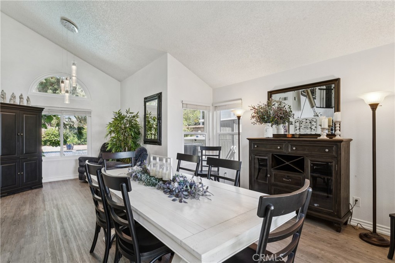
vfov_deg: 69.2
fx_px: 191
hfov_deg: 92.0
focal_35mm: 17
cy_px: 132
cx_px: 198
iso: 100
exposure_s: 1/3.33
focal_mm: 17.4
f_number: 13
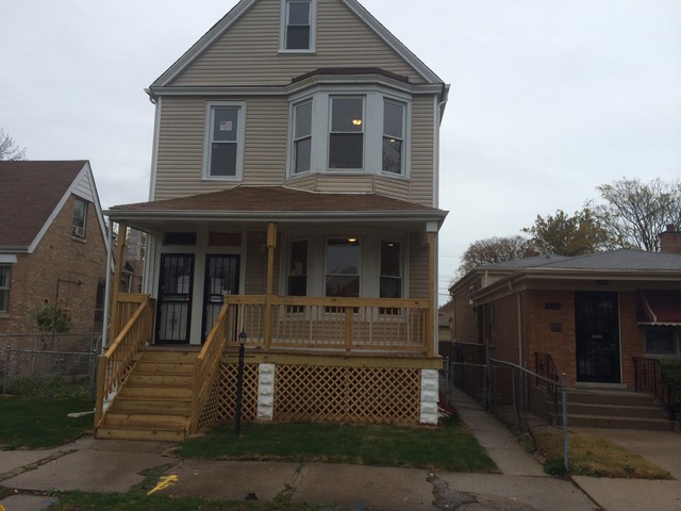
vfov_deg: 46.8
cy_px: 256
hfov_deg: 60.0
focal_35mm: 30
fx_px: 590
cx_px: 340
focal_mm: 4.12
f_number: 2.2
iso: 32
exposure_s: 1/1208
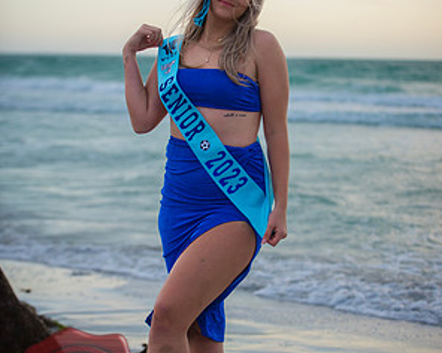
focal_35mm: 100
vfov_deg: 15.4
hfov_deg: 19.2
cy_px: 168
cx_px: 222
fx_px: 1306
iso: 100
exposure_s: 1/200
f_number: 2.8
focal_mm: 70
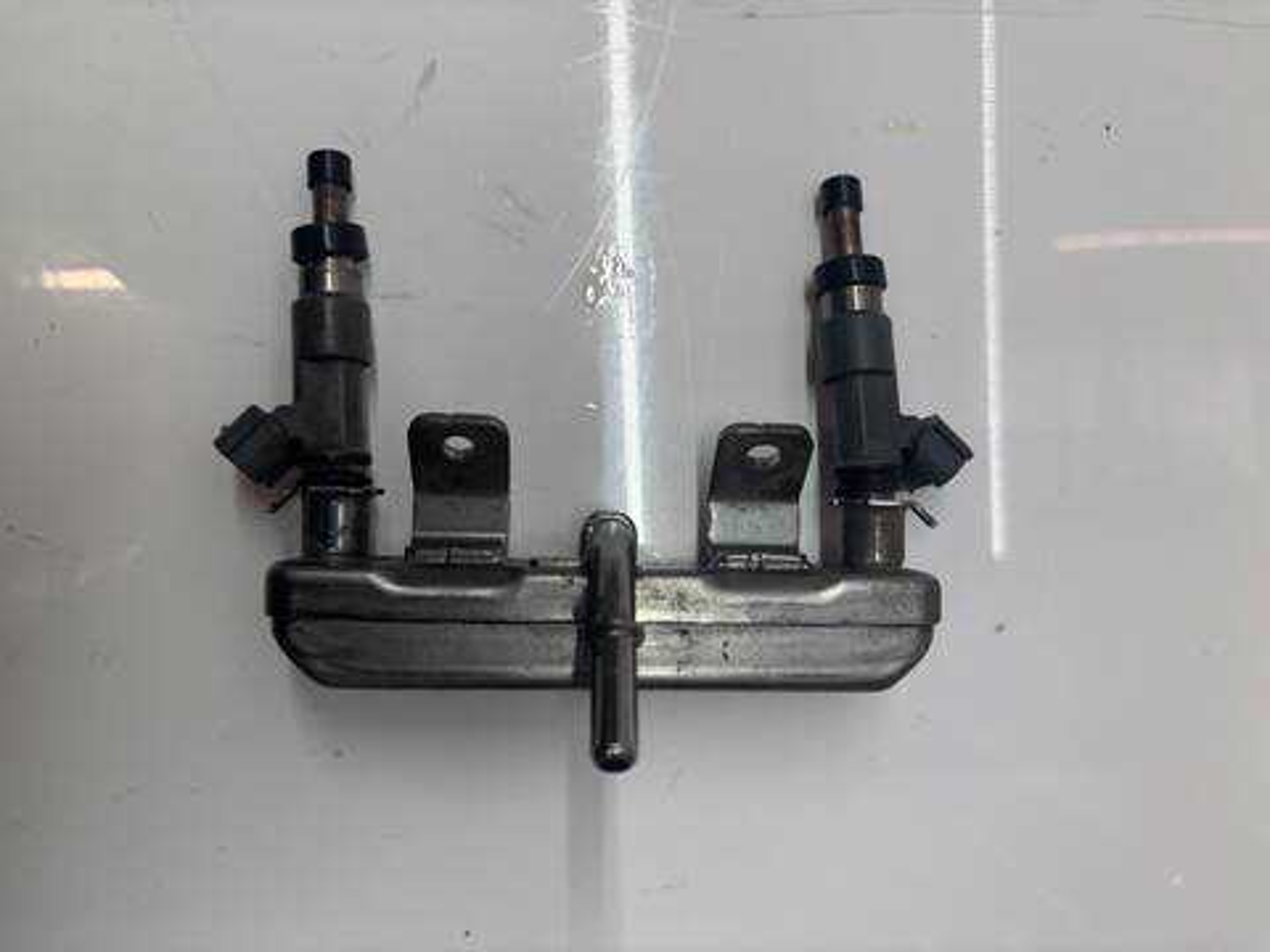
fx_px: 954
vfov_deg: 53.1
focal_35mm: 26
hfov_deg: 67.3
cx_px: 635
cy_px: 476
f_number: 1.6
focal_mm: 5.96
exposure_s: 1/152
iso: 40
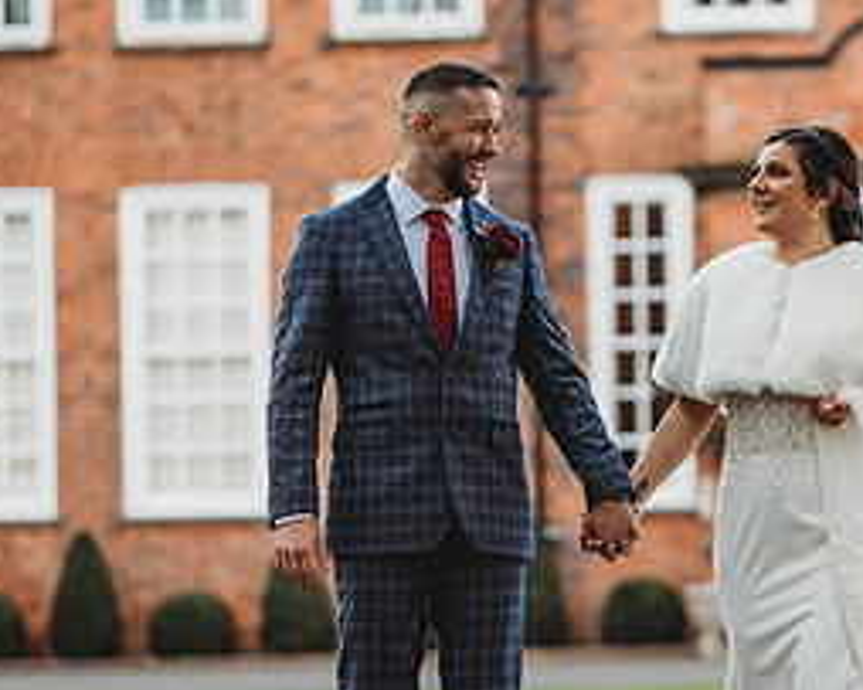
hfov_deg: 10.5
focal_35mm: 182
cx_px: 798
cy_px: 408
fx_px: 4647
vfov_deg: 8.5
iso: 100
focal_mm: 85
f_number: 1.8
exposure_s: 1/250
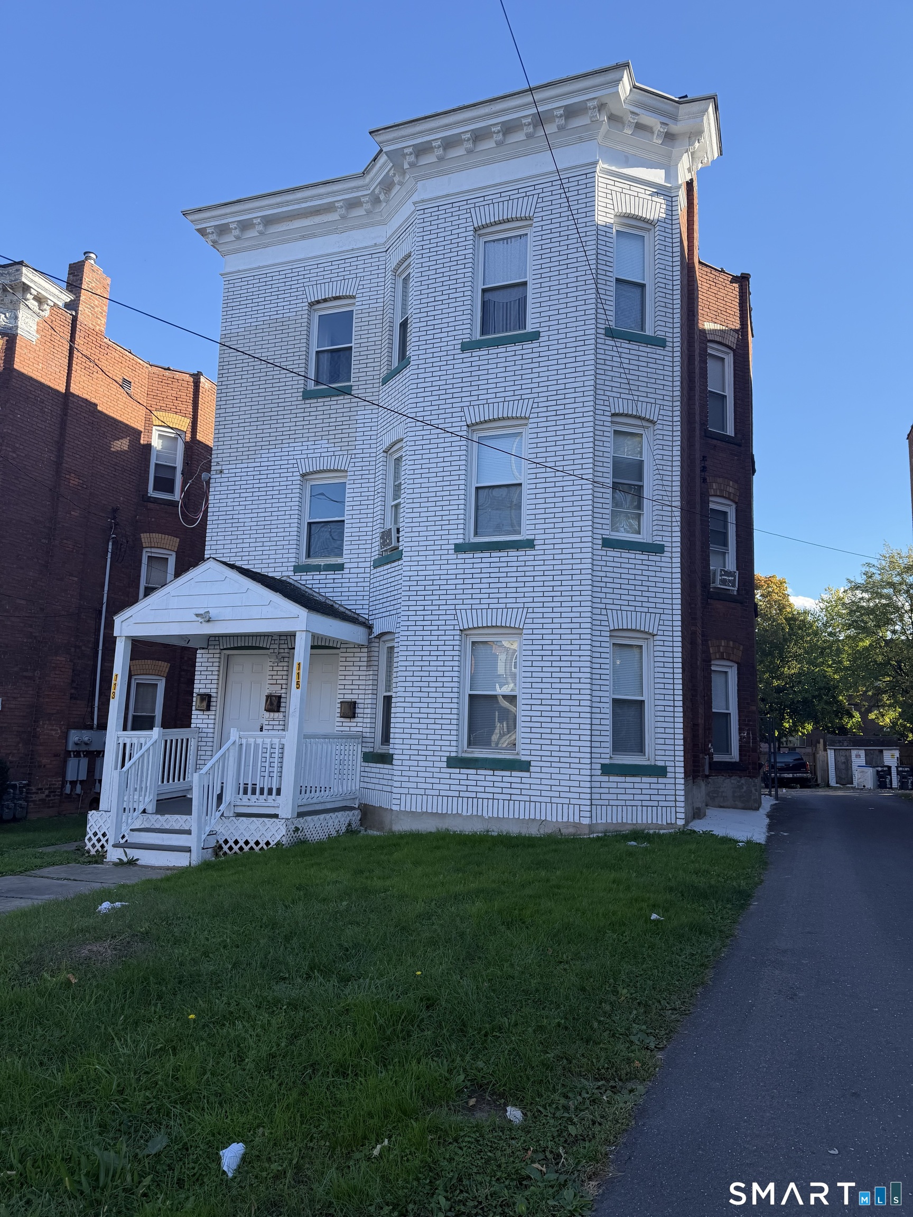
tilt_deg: +8.1
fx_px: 844
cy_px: 608
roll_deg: -2.0
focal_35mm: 24
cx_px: 456
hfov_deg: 56.8
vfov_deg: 71.6
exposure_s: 1/1361
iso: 80
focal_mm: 6.76
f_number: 1.78
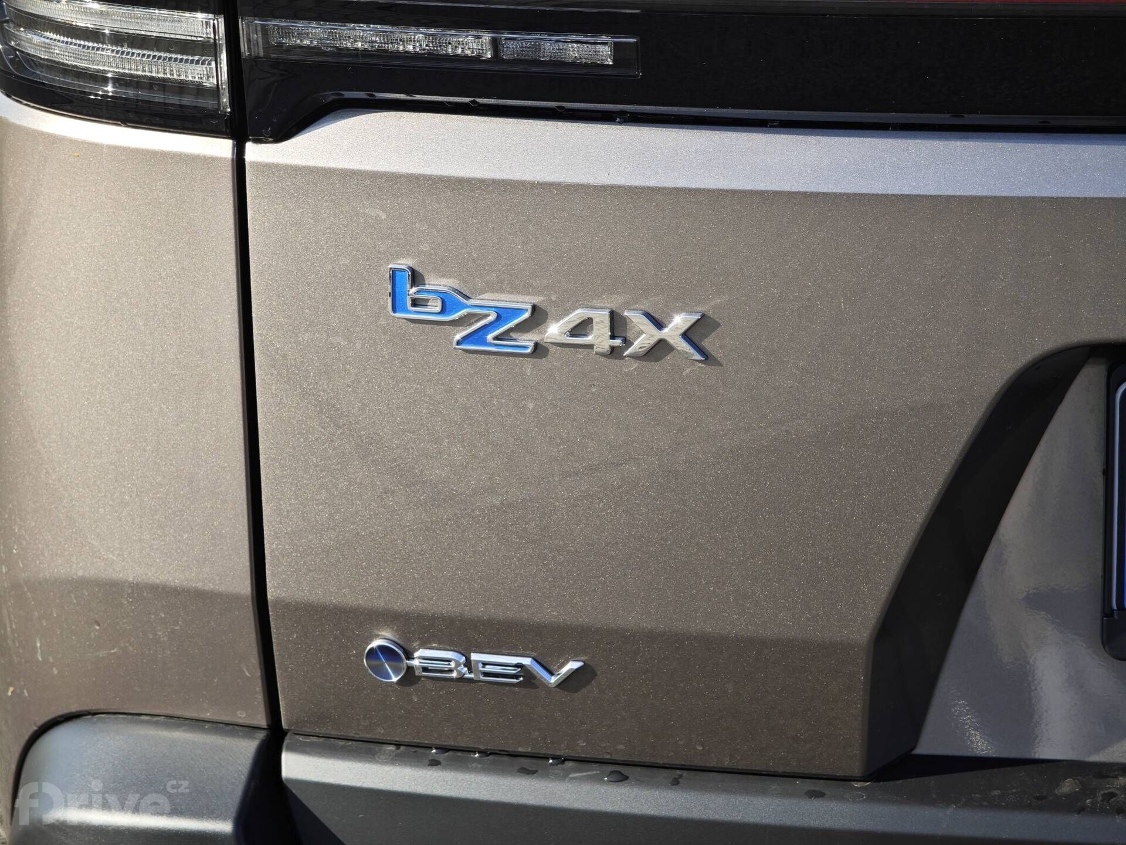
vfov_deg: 12.3
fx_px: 3903
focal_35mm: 120
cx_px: 563
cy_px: 422
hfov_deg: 16.4
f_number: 2.5
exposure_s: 1/490
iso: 50
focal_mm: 19.4
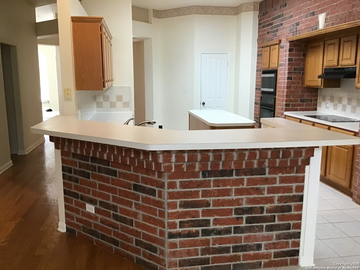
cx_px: 180
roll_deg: +0.4
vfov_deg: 45.4
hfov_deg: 58.4
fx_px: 322
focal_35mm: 31
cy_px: 135
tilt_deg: -10.5
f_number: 2.4
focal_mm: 3.3
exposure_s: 1/30
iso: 125
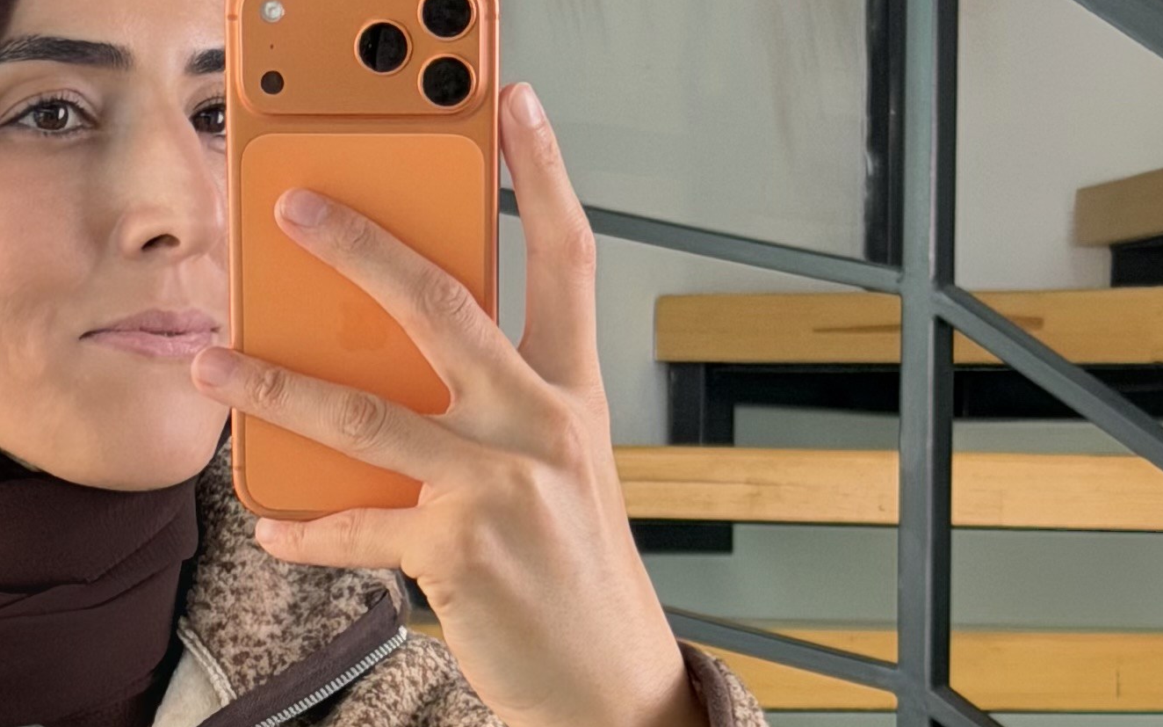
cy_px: 883
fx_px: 4912
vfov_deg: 8.4
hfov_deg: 13.3
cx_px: 48
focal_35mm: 155
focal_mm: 6.76
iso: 200
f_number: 1.78
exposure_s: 1/208
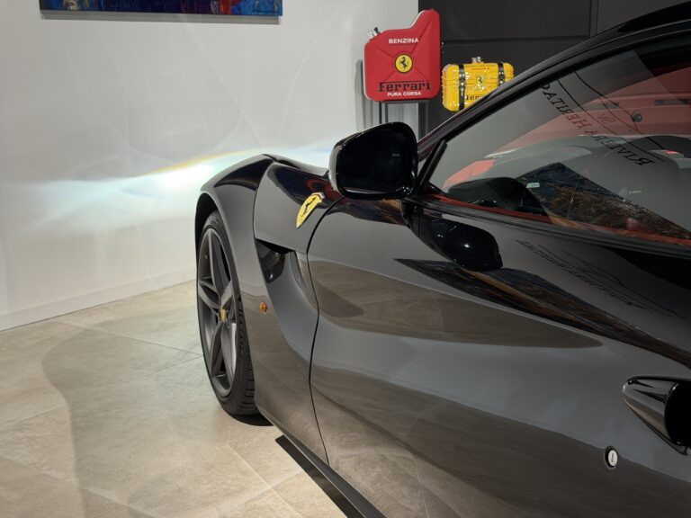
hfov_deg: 39.7
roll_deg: +0.9
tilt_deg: -12.2
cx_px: 346
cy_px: 259
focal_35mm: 48
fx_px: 958
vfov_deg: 30.3
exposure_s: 1/66
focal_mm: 6.76
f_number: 1.78
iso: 80
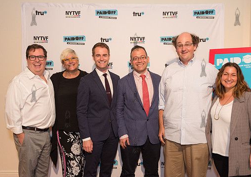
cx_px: 130
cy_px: 88
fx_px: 248
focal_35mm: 35
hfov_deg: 53.6
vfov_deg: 39.2
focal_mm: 28
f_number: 4
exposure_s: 1/500
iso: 2500
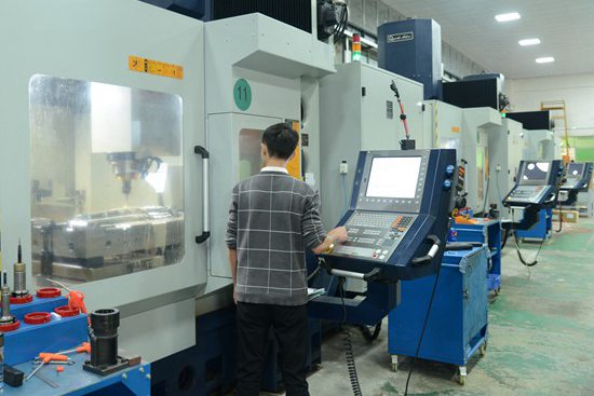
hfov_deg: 61.9
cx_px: 297
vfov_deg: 43.6
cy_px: 198
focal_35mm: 30
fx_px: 495
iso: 1600
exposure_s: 1/25
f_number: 4
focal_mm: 30
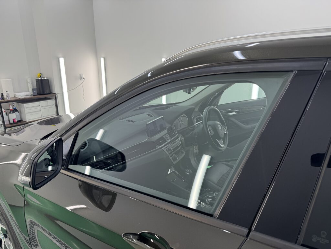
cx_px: 166
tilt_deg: -16.2
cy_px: 124
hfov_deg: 71.6
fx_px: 229
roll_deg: -0.1
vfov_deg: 56.8
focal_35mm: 24
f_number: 1.78
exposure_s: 1/178
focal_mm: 6.76
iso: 64
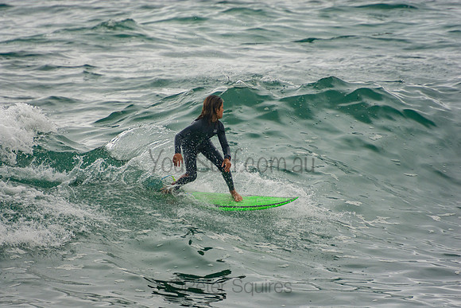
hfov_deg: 3.4
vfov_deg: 2.3
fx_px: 7685
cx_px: 230
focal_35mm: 600
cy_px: 154
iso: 280
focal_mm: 400
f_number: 5.6
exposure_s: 1/1250
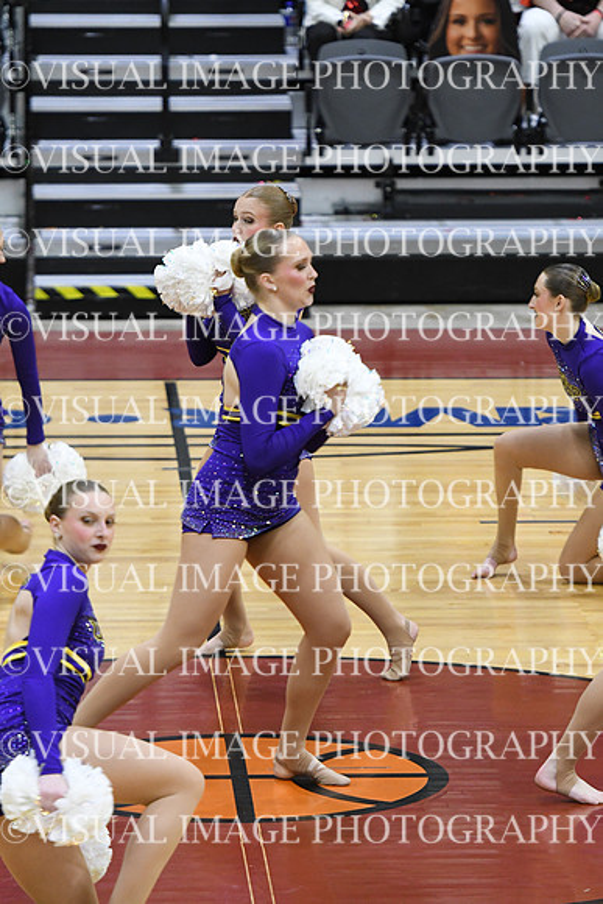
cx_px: 302
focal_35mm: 247
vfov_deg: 8.3
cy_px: 452
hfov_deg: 5.6
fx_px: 6202
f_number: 2.8
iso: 3200
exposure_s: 1/400
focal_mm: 165
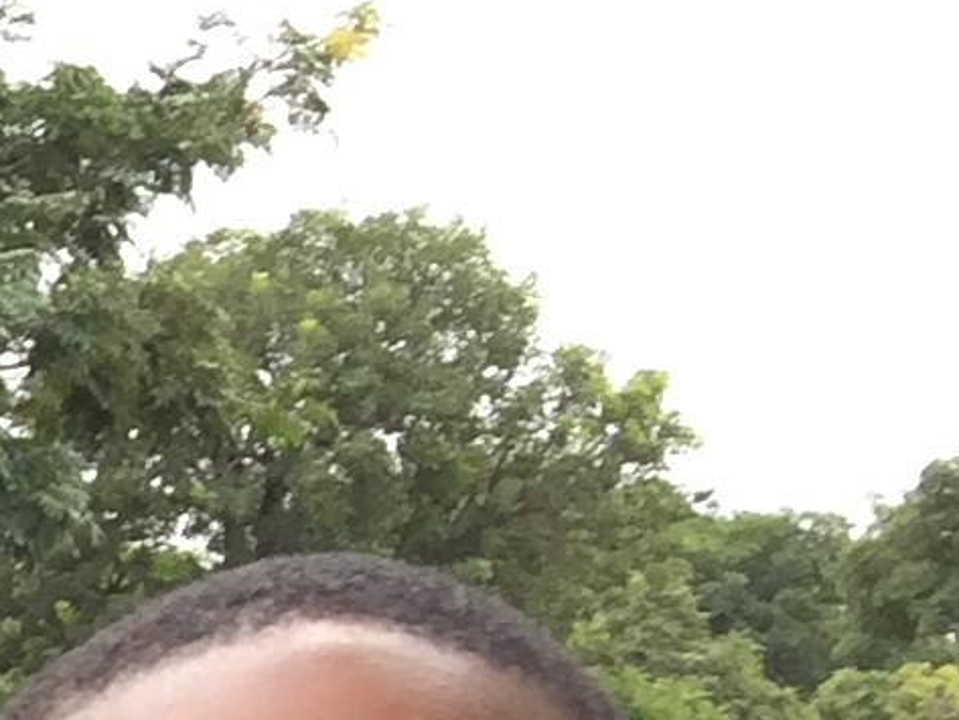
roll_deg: -3.2
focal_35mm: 200
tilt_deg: -12.8
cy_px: 2002
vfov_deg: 6.8
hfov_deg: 8.4
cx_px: -1851
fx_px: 5542
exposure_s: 1/100
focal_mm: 4.15
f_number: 2.2
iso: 32
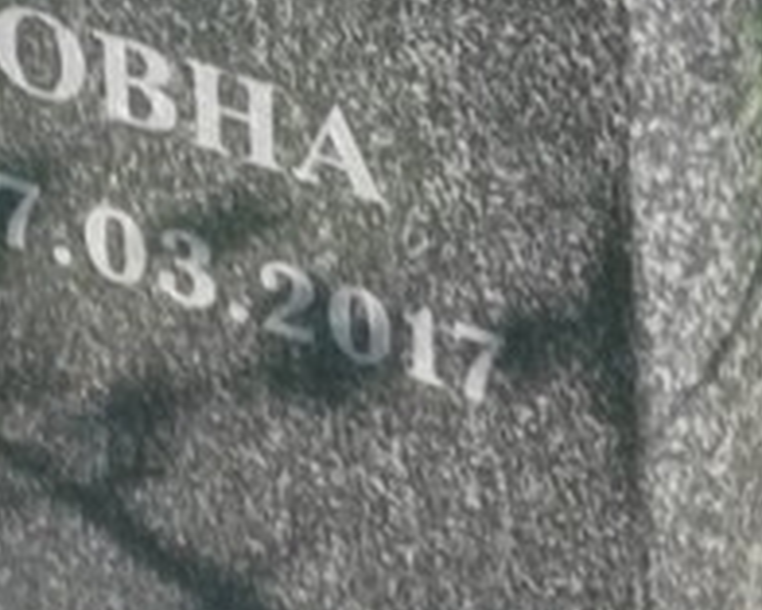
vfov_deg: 5.0
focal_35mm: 307
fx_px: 6927
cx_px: 237
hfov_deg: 6.3
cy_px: -221
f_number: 1.9
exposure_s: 1/130
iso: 100
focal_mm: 5.52
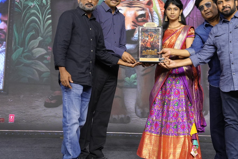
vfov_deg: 18.1
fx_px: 496
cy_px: 37
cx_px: 168
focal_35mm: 75
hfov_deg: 26.8
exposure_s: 1/160
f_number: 3.5
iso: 1600
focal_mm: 40
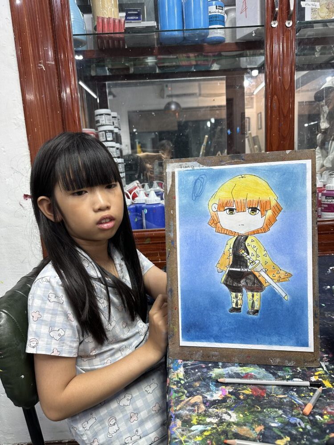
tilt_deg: -11.2
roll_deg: +2.6
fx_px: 309
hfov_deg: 56.8
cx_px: 167
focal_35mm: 24
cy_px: 222
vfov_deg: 71.6
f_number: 1.78
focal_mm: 6.86
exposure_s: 1/100
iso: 160
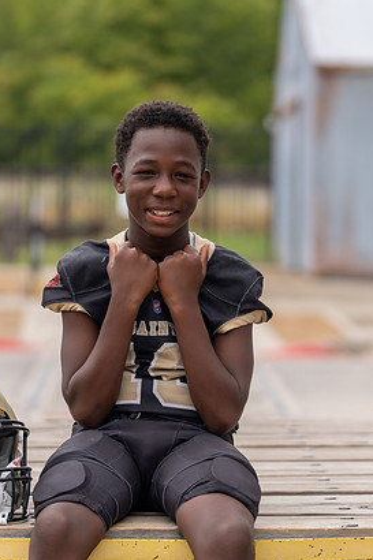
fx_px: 2551
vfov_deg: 12.5
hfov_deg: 8.4
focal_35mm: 164
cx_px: 172
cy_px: 279
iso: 160
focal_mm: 105
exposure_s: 1/320
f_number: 2.8
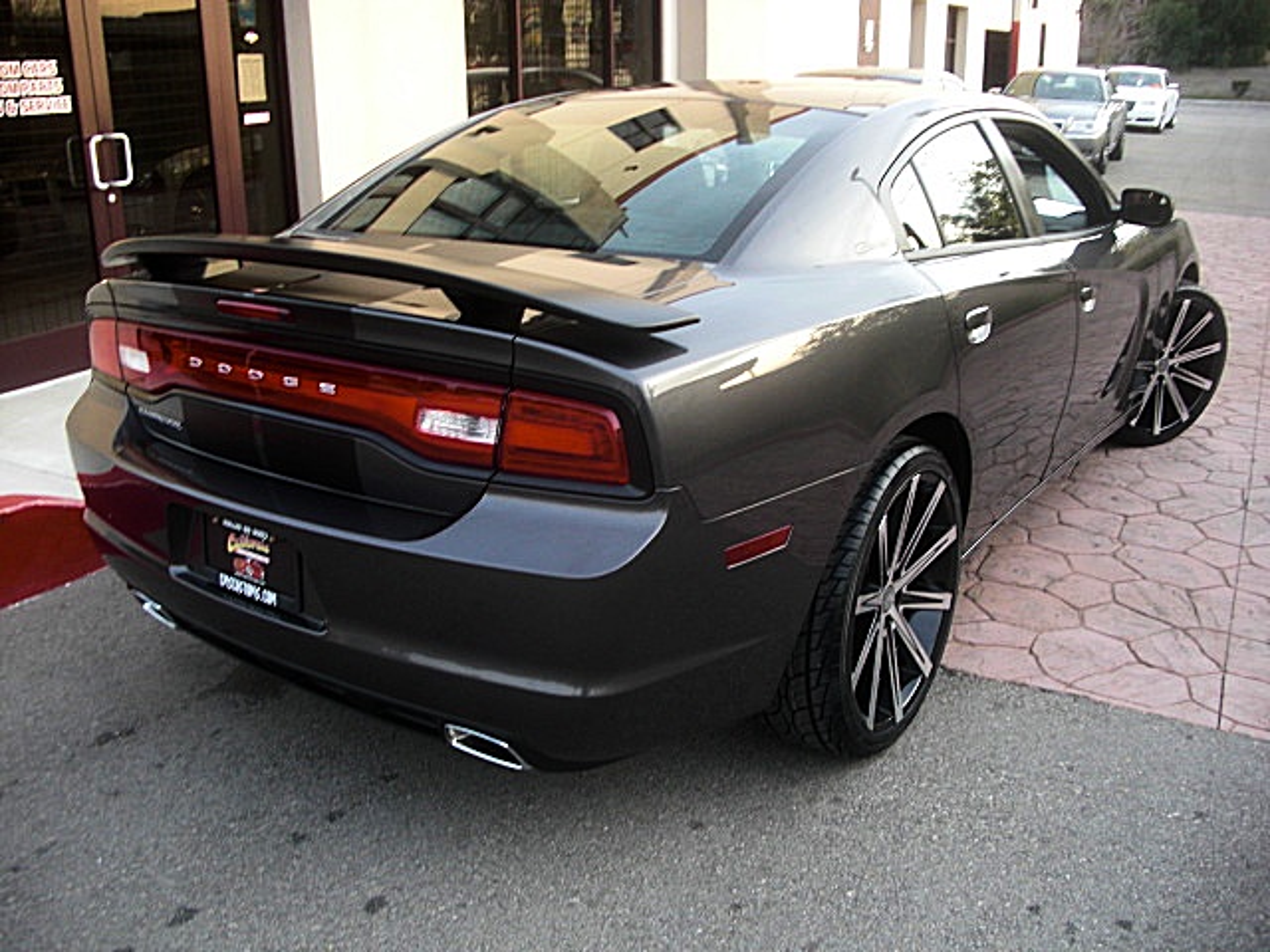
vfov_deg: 39.7
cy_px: 476
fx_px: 1321
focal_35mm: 36
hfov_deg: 51.4
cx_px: 635
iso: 100
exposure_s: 1/60
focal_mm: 6.3
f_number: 2.8
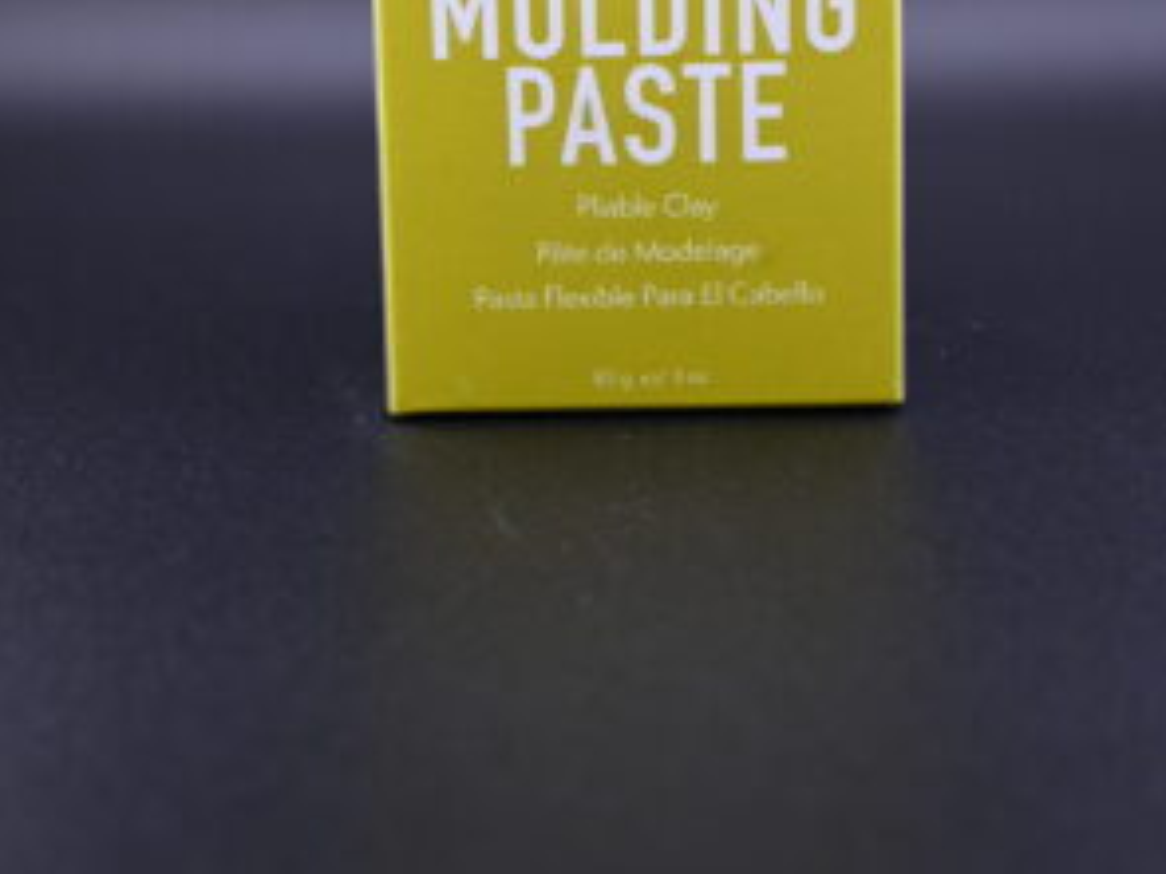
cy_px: 127
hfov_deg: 28.9
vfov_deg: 21.5
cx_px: 585
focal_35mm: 67
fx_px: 2259
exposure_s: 1/125
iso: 640
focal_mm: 30.5
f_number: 4.8
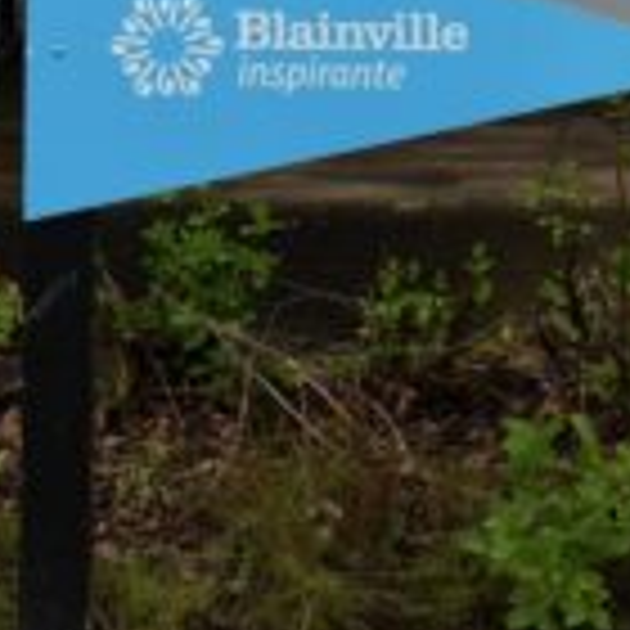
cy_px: -189
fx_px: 3747
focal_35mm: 182
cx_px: 502
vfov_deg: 9.4
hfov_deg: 9.6
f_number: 6.3
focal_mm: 40
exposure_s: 1/160
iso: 100
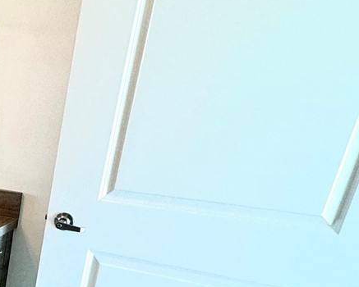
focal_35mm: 50
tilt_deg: -22.2
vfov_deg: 28.7
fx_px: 531
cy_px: 276
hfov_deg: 26.7
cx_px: -180
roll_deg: -0.3
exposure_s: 1/120
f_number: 2.2
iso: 125
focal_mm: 2.22
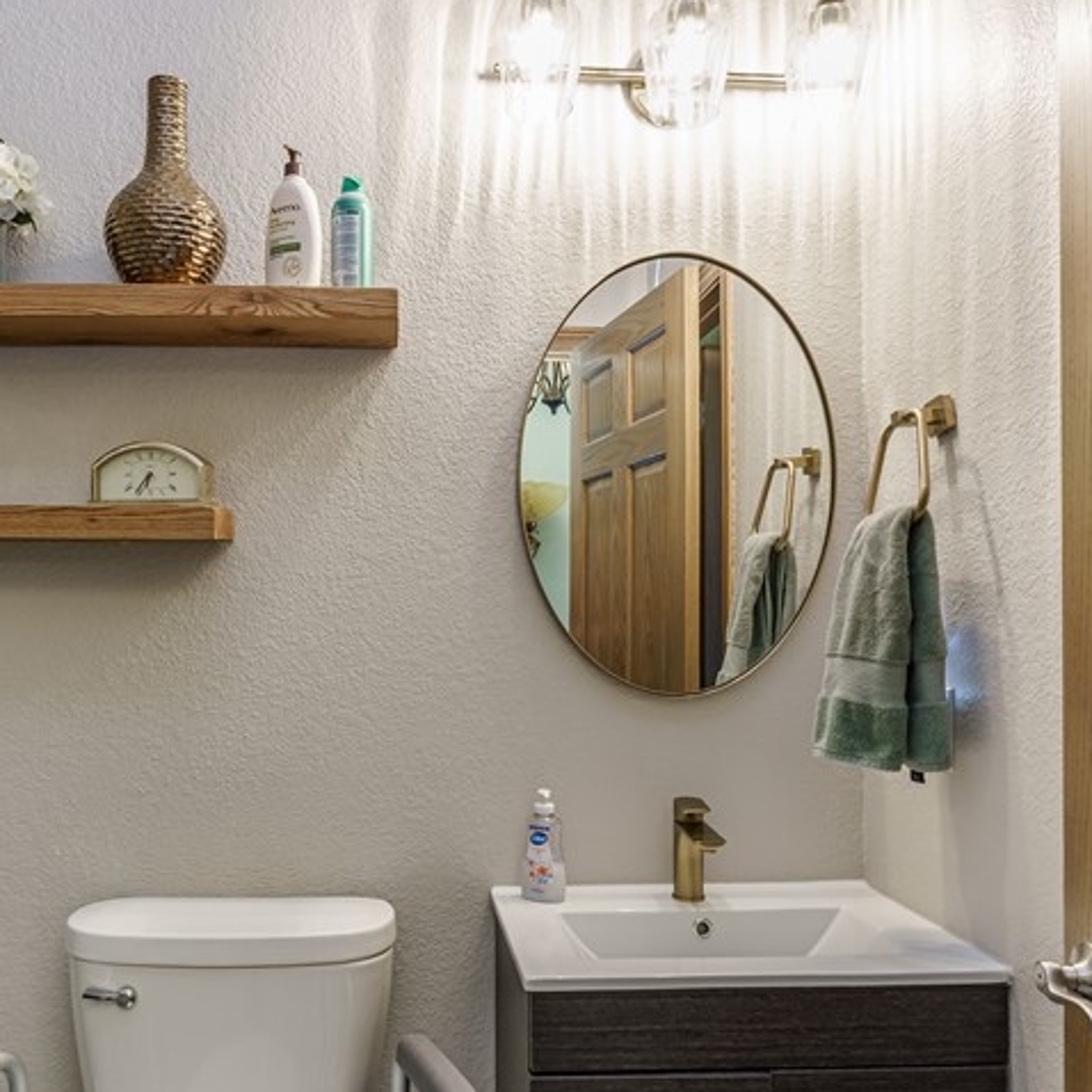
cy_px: 559
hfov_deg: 57.4
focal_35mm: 27
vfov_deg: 59.1
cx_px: 339
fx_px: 964
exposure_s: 1/5
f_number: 9
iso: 200
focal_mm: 14
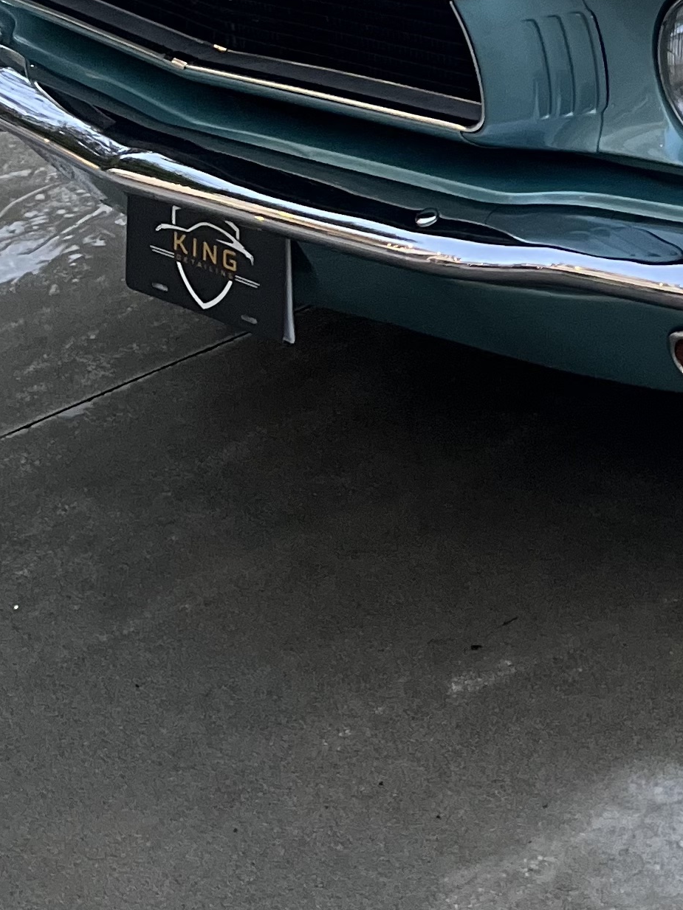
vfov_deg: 21.3
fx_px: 2236
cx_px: 984
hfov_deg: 16.1
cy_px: -194
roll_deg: +2.1
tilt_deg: -14.4
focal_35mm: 85
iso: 400
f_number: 1.6
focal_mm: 5.1
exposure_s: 1/60
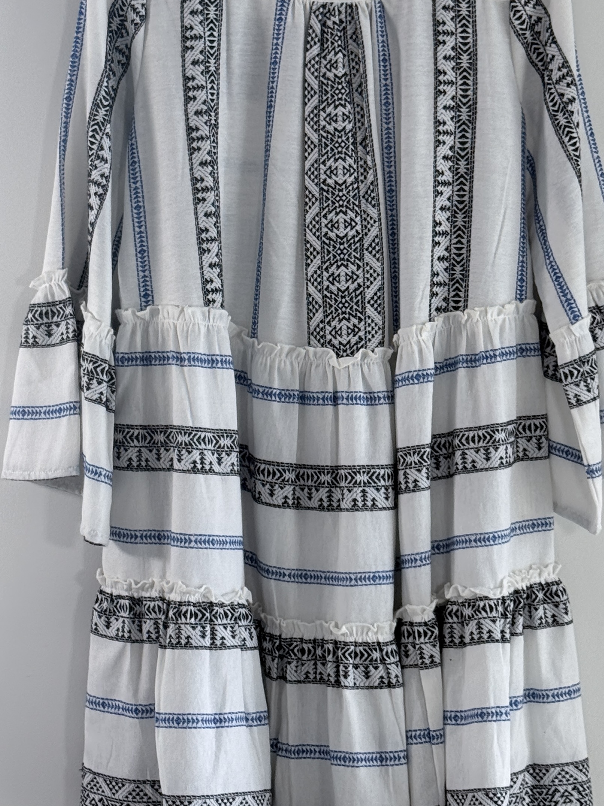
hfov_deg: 19.3
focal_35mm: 76
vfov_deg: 25.6
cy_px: 320
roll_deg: -0.8
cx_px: 371
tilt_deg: +0.1
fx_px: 1769
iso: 100
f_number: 1.78
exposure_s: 1/249
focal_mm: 6.76
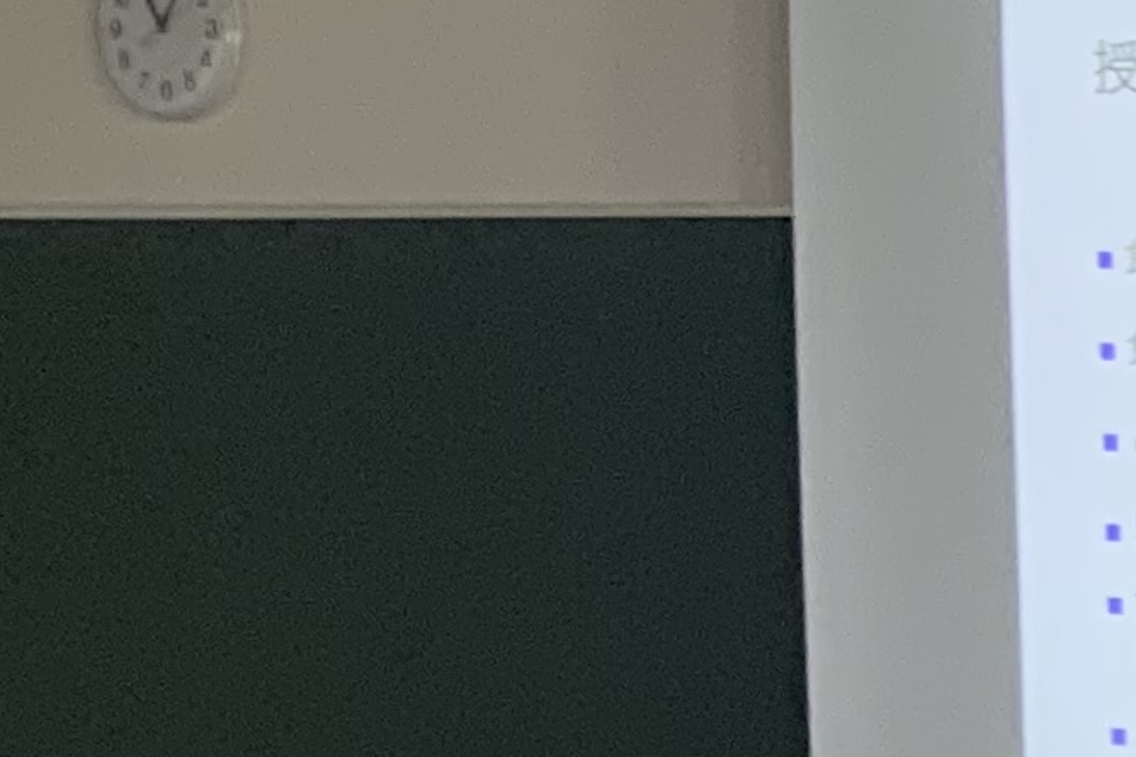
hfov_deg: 9.4
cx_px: 3165
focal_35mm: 182
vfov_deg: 7.2
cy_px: 1660
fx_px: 5741
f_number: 1.8
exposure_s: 1/120
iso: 50
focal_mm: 3
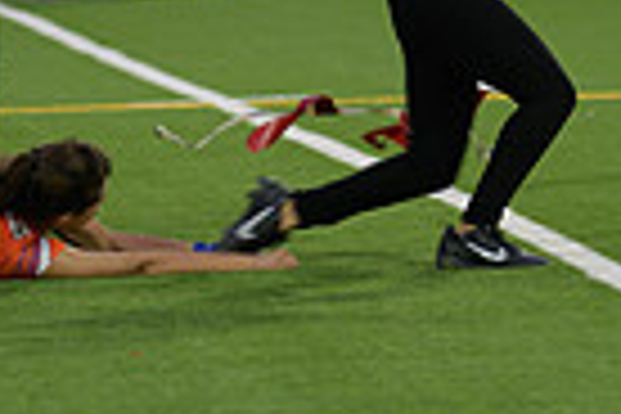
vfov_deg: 2.7
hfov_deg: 4.0
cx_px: 387
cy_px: 97
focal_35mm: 511
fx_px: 8814
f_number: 2.8
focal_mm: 122
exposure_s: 1/200
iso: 400
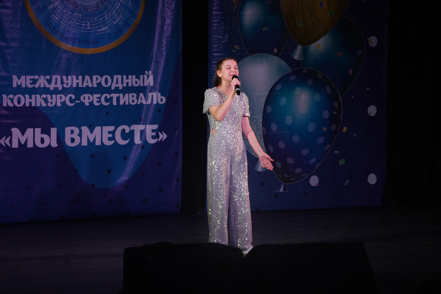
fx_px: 1715
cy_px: 147
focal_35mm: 140
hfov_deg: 14.7
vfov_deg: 9.8
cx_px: 220
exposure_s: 1/250
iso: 1600
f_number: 5.6
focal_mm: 140
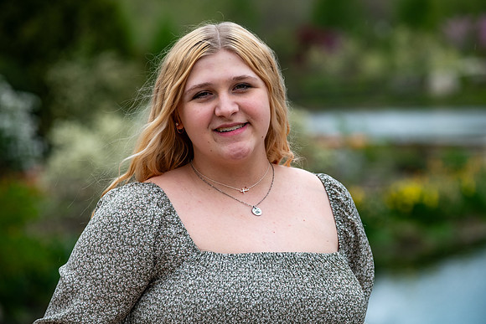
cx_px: 243
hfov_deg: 11.1
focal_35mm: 186
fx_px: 2511
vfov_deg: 7.4
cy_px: 162
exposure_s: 1/500
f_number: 4
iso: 250
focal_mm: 124.3
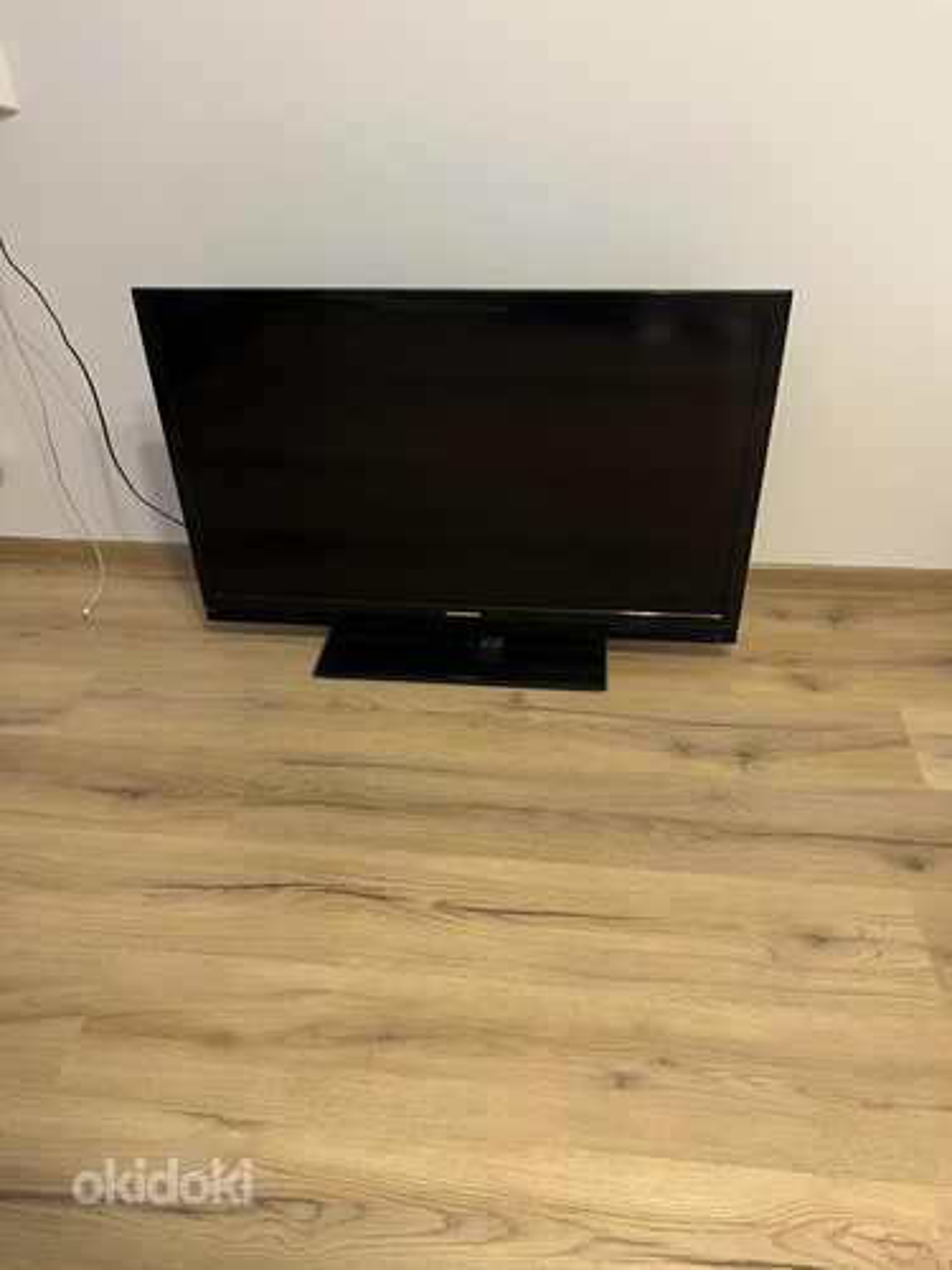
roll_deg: +1.6
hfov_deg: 53.1
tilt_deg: -34.9
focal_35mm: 26
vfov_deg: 67.3
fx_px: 953
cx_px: 476
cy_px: 635
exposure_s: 1/50
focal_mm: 5.7
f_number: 1.5
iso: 125
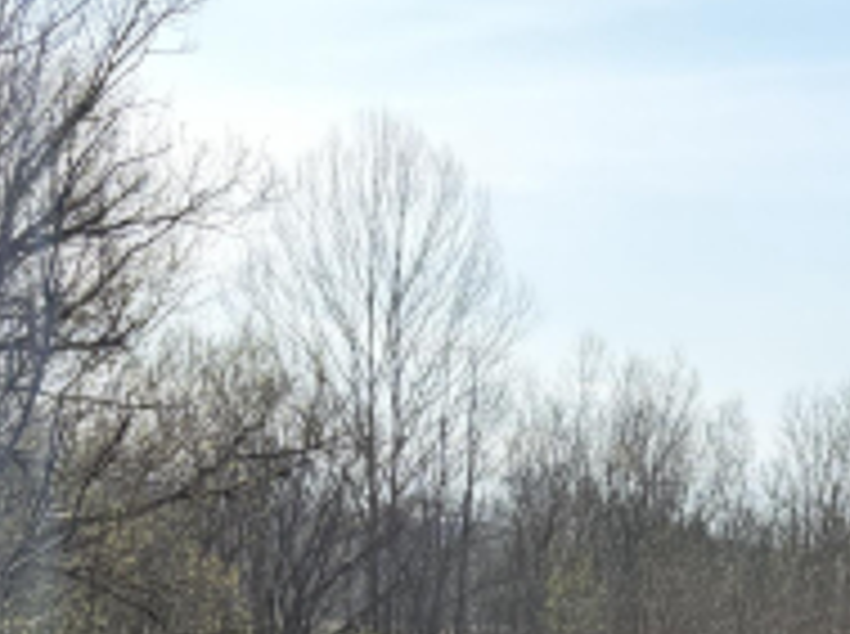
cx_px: 762
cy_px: 1048
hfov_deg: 20.9
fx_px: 2255
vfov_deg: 14.5
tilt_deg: -10.1
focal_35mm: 92
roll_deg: -1.4
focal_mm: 5.96
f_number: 1.6
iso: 64
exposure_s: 1/3831
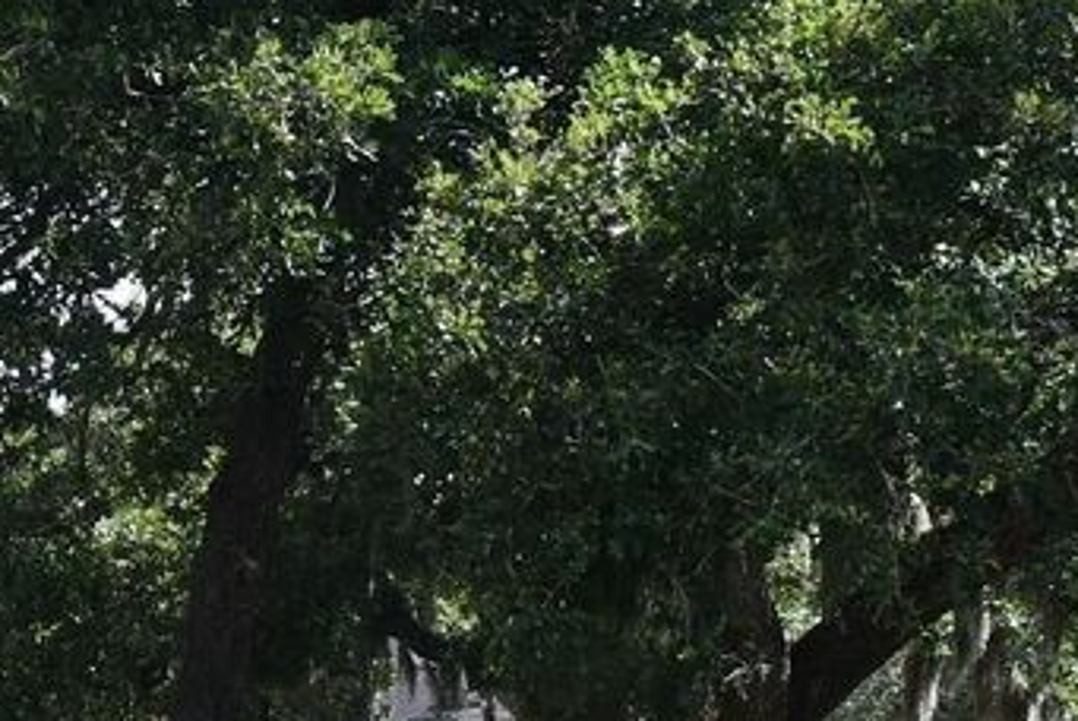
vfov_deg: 7.1
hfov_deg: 10.4
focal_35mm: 192
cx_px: -373
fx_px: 5754
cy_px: 675
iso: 160
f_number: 8
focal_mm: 32
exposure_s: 1/250
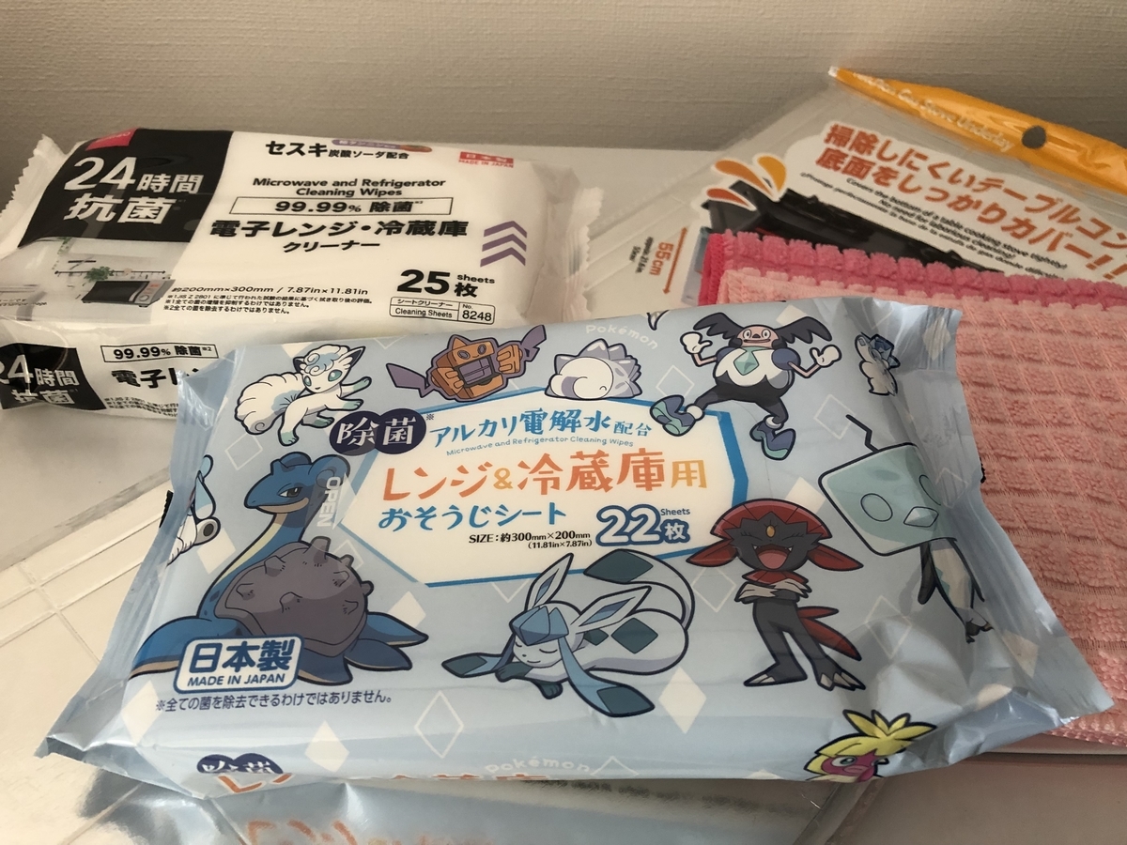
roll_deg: -1.7
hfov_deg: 63.4
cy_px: 422
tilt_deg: -40.9
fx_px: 912
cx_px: 564
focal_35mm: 28
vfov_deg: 49.7
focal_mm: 3.99
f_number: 1.8
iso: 64
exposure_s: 1/15
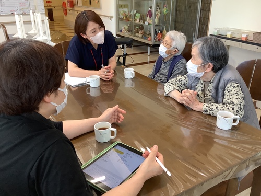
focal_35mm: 31
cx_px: 130
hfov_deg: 58.4
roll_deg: +0.3
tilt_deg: -23.6
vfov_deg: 45.4
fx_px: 234
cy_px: 98
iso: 125
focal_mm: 3.3
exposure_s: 1/50
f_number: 2.4
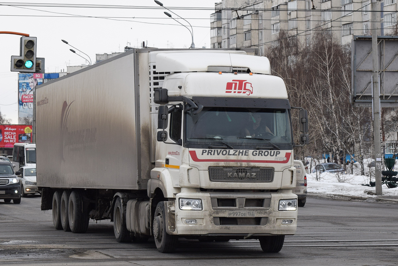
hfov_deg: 24.6
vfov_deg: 16.6
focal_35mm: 82
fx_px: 912
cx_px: 199
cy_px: 133
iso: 280
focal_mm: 55
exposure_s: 1/250
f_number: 8
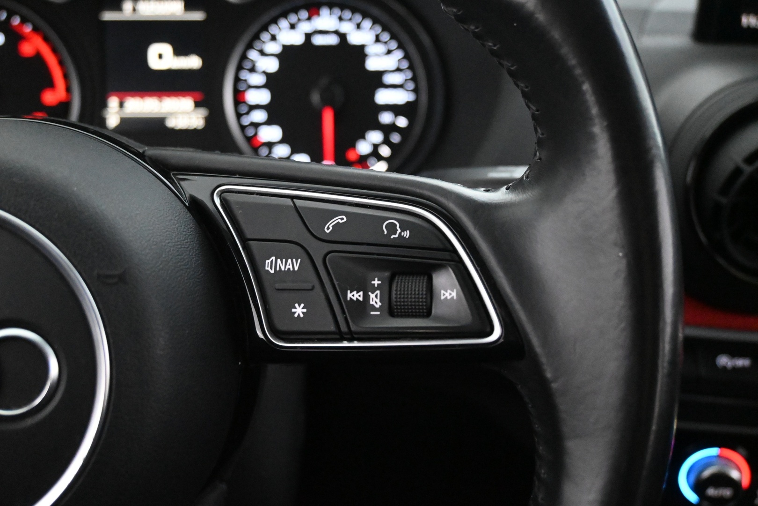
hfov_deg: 51.3
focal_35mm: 38
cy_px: 253
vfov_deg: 35.5
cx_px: 379
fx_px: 790
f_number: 4.2
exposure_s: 1/40
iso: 10000
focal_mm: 25
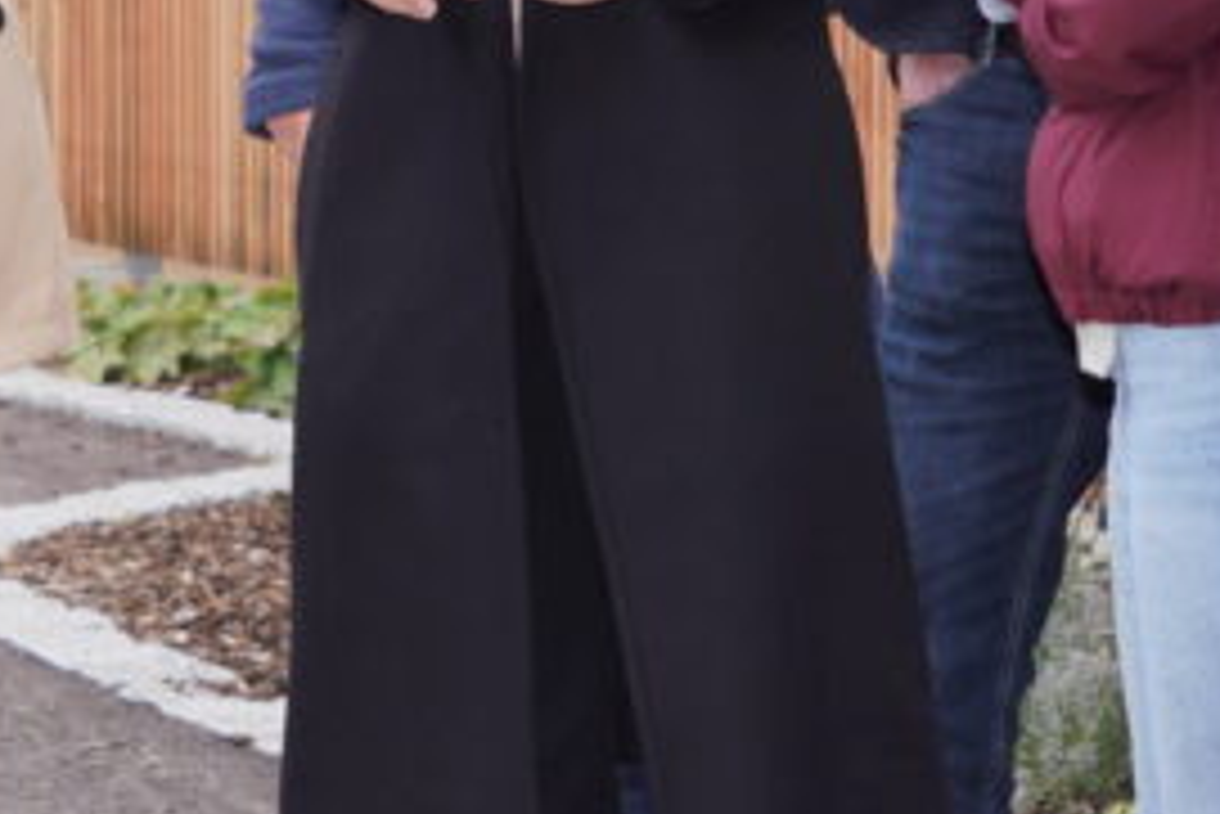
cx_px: -18
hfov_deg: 6.6
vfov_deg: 4.4
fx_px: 10511
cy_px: -265
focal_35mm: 310
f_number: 5.6
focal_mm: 70
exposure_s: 1/125
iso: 100
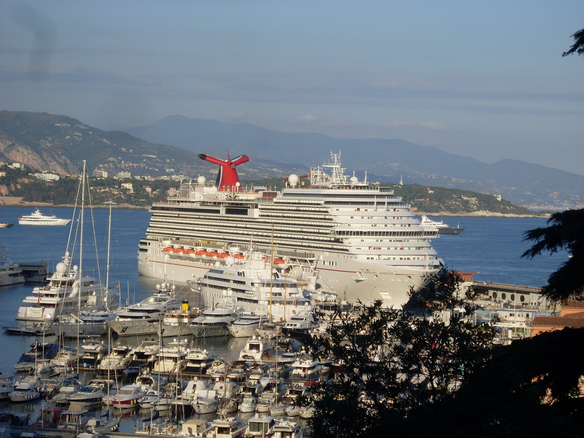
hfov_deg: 17.3
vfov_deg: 13.0
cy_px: 219
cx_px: 292
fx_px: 1923
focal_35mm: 114
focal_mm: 18.9
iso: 80
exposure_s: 1/125
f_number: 14.1
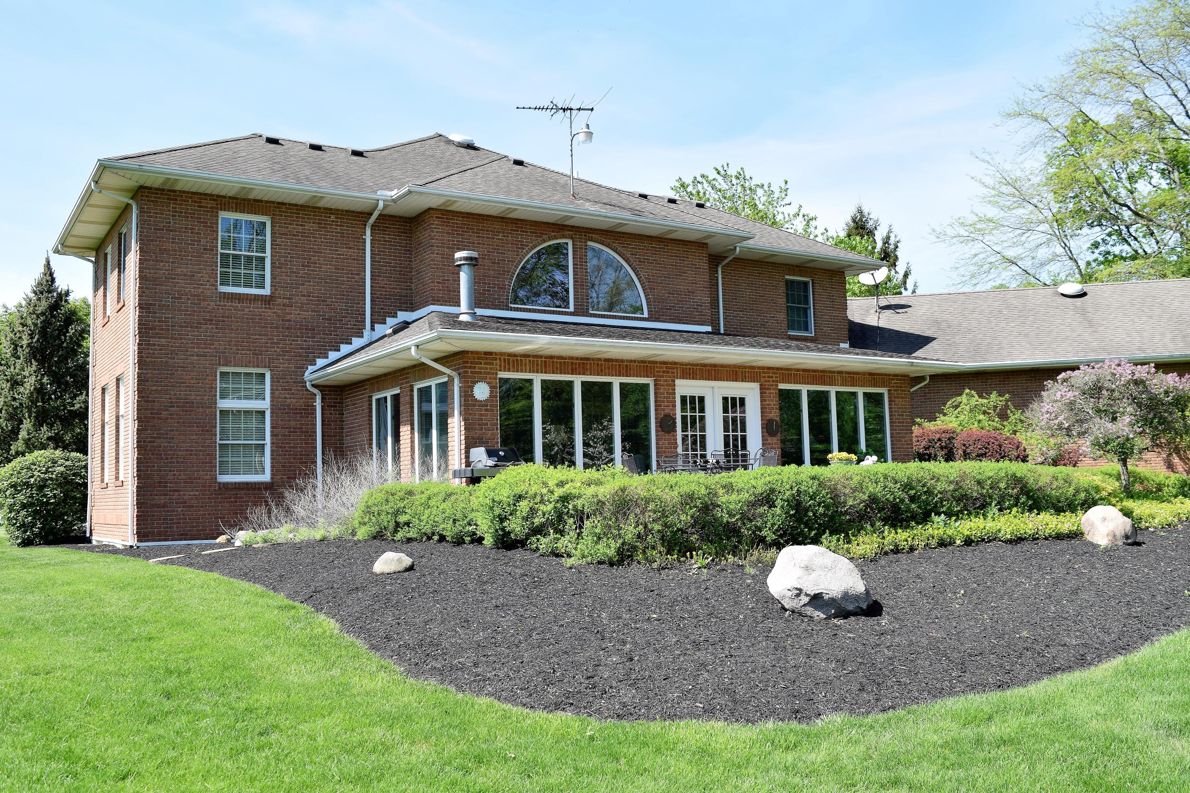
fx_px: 1091
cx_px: 595
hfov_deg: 57.2
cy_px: 396
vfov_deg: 40.0
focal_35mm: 33
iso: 100
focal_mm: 22
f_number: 7.1
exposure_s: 1/200
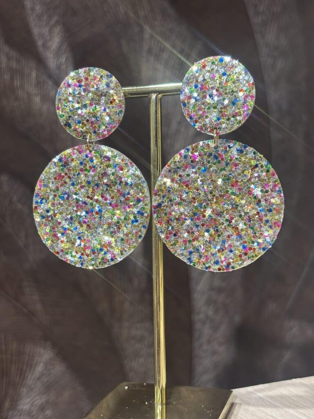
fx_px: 629
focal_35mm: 52
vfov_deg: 36.8
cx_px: 157
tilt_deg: -3.7
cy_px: 210
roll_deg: +0.7
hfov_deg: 28.0
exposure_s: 1/100
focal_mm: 5.96
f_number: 1.6
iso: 40
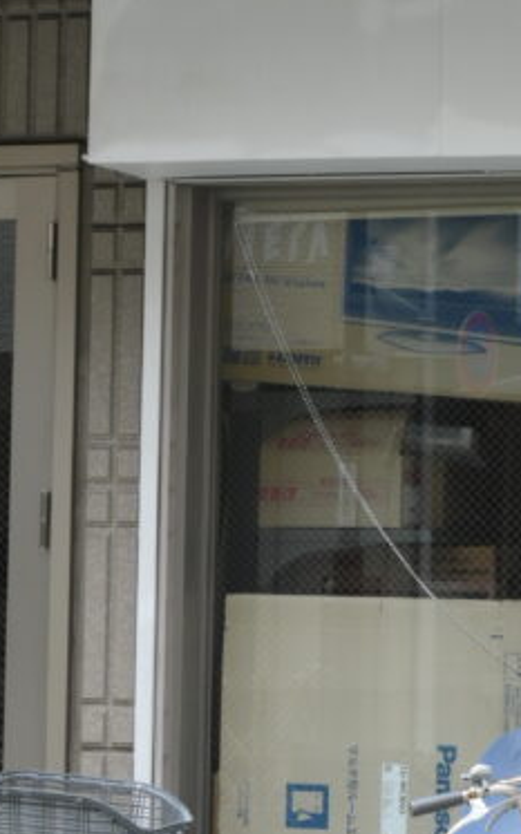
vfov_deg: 19.8
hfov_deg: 12.4
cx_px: 378
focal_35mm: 105
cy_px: 331
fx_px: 2386
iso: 200
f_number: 7.1
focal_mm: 32
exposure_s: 1/125
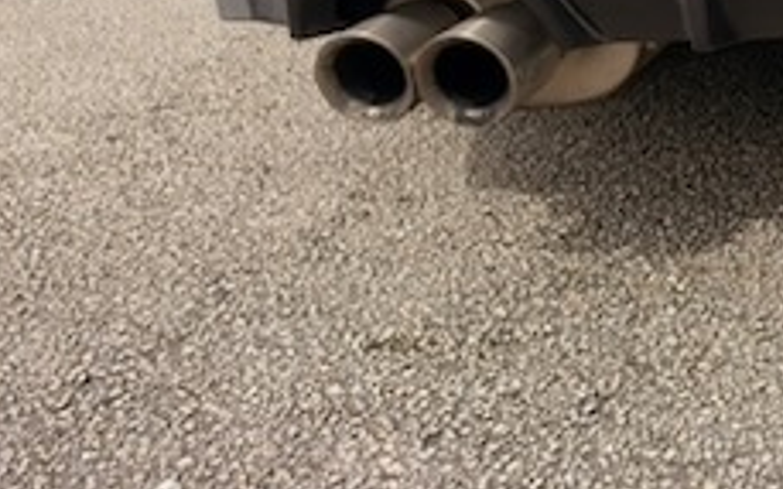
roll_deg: +3.5
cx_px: 1057
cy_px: -270
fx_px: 1515
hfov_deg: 24.7
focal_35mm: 71
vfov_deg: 16.5
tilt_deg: -3.4
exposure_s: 1/2865
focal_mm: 6.93
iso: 64
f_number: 1.8
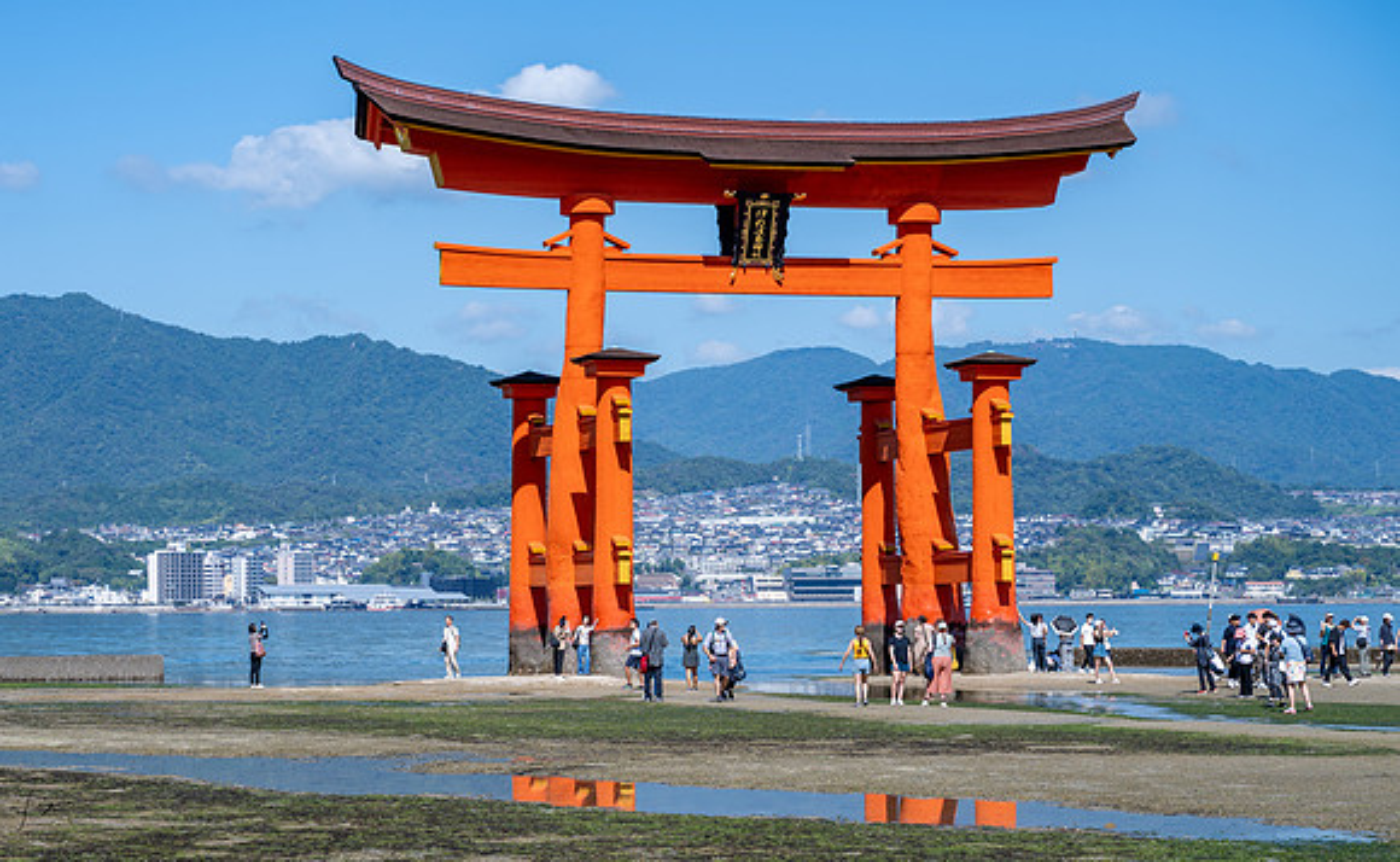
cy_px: 559
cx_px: 563
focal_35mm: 86
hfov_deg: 24.2
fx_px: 3257
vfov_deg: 15.1
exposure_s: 1/320
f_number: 8
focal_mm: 70
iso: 125
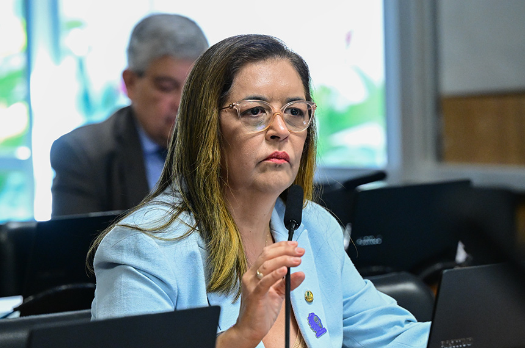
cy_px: 174
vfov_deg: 7.0
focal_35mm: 195
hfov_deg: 10.6
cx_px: 262
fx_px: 2838
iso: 4000
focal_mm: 130
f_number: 3.5
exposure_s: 1/250
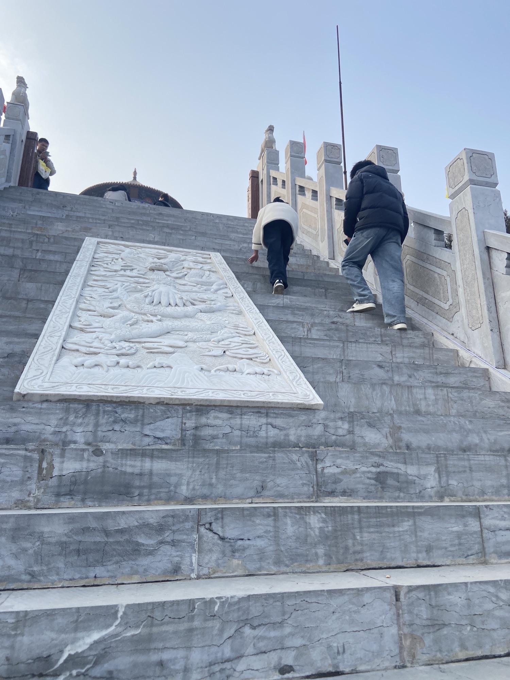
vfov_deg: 67.3
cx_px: 255
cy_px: 340
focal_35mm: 26
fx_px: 511
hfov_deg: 53.1
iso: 32
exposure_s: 1/1135
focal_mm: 4.25
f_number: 1.8
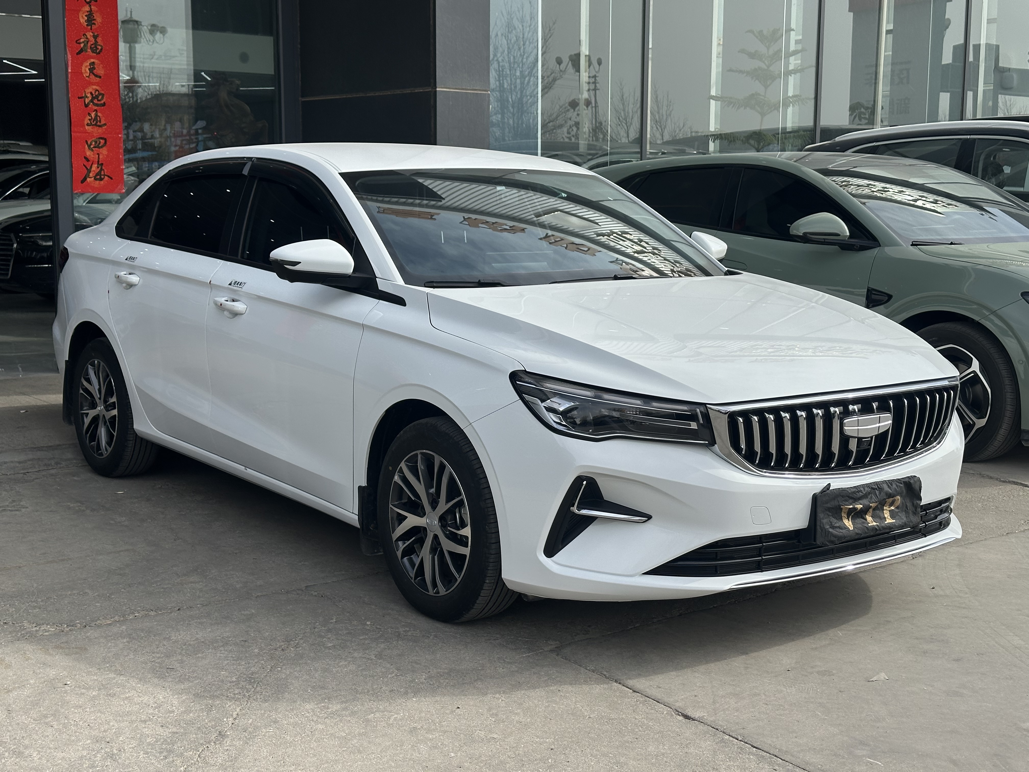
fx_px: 1427
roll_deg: +0.2
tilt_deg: -7.9
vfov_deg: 30.3
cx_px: 514
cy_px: 386
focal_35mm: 48
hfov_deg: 39.7
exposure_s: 1/2667
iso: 64
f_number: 1.78
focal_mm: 6.86
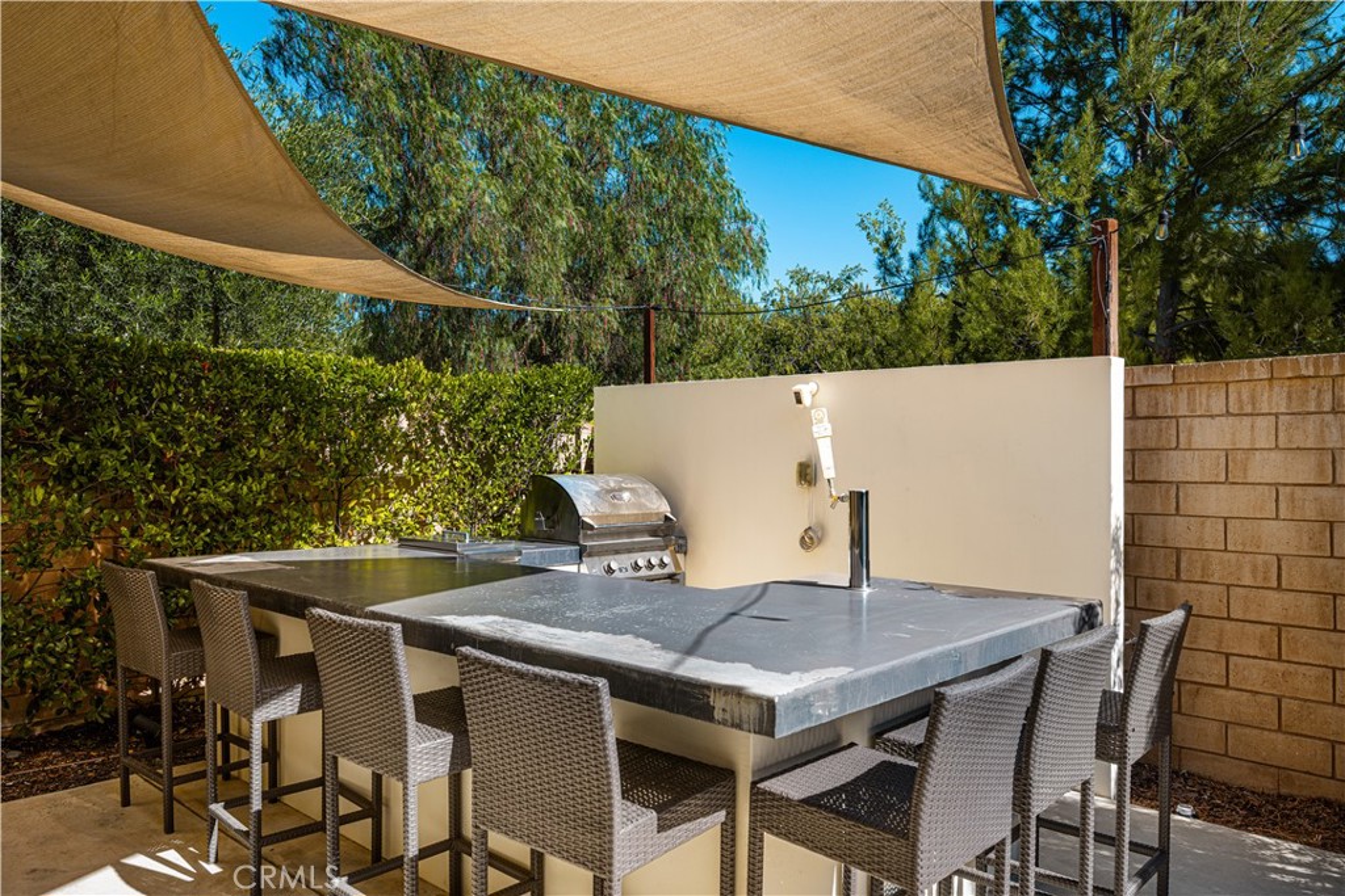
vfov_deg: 54.1
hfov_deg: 74.9
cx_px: 672
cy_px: 448
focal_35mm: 24
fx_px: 878
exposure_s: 1/500
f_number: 6.3
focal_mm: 23.5
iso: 80
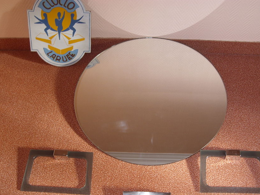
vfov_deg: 31.5
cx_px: 134
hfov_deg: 41.2
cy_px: 114
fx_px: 346
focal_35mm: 46
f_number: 2.8
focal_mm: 6.3
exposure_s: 1/30
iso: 50
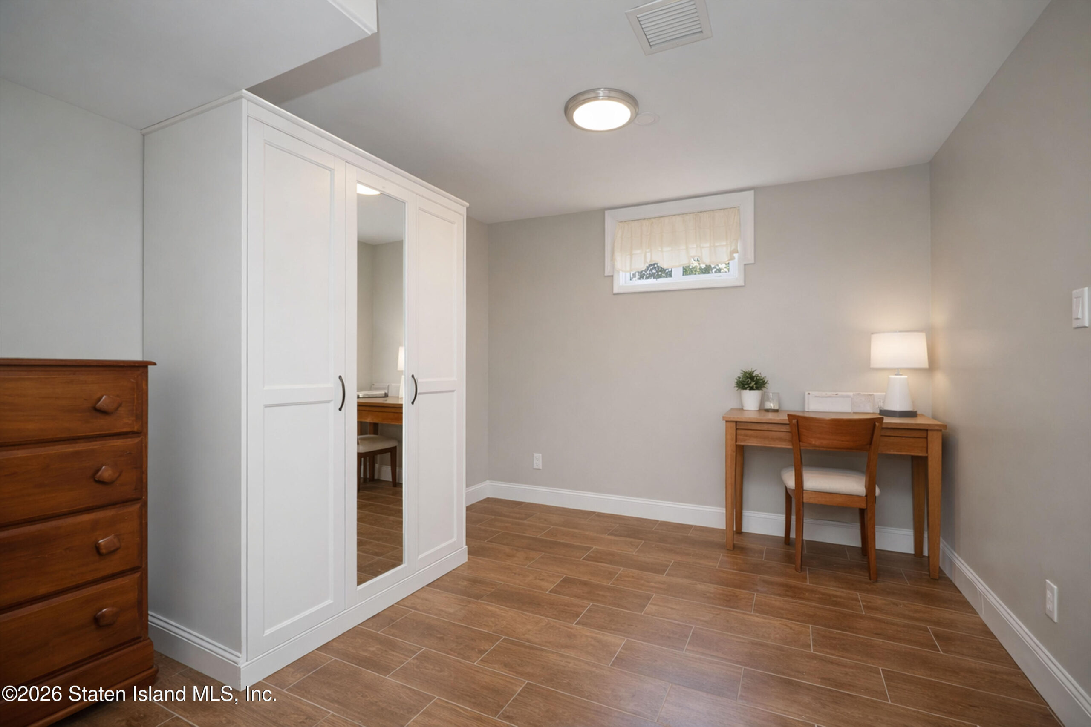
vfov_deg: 73.8
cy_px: 364
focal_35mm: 16
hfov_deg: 96.7
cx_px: 546
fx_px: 485
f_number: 4
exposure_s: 1/13
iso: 64
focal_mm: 16
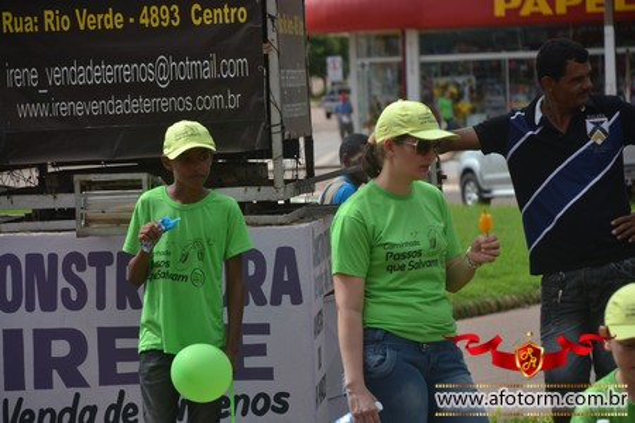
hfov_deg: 11.0
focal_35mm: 188
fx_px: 3307
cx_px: 318
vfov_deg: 7.3
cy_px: 212
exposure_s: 1/500
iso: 110
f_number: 5.6
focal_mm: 125
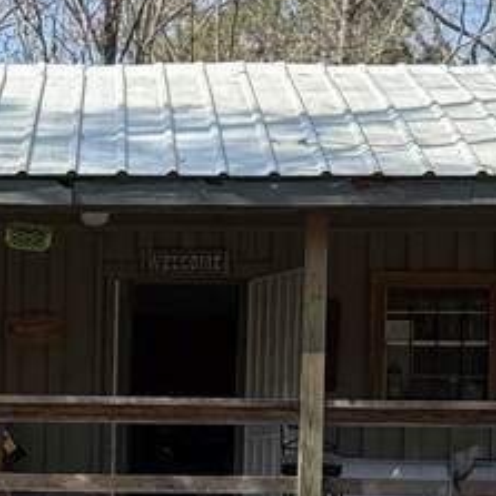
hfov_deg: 8.8
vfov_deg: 8.8
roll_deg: -1.2
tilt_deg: -1.7
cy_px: 676
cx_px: -236
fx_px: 3161
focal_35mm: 195
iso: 64
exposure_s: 1/1724
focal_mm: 6.76
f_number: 1.78
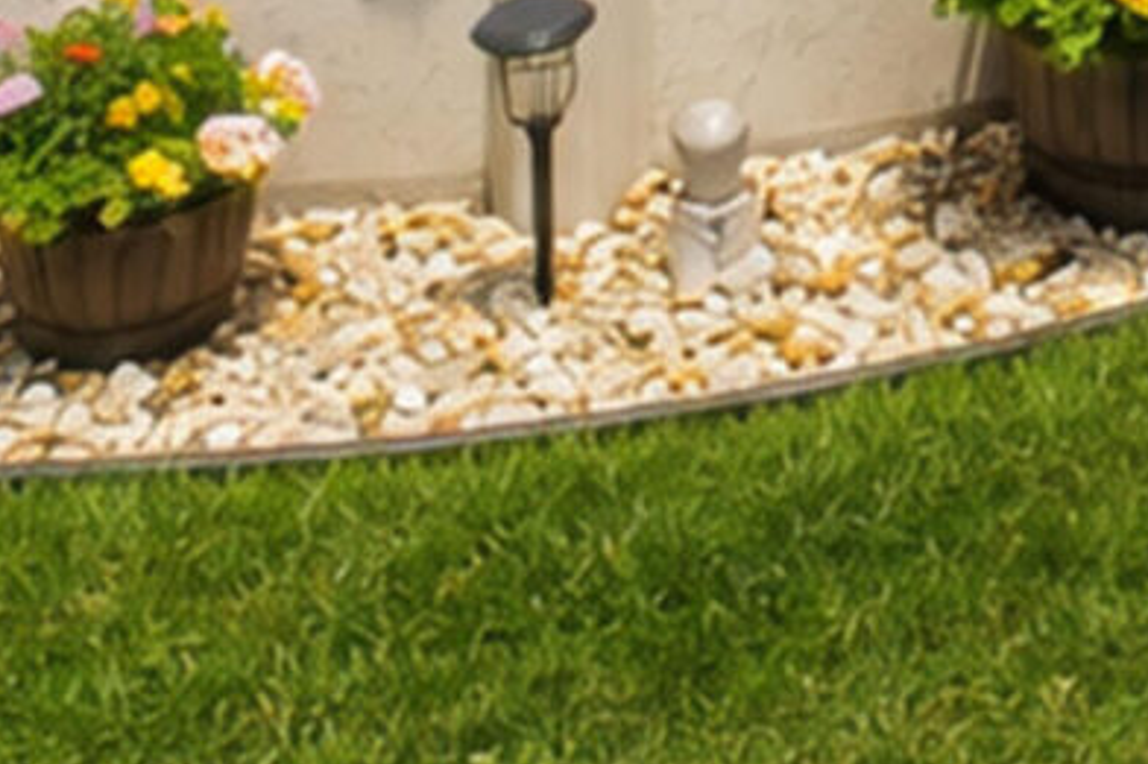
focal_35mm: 98
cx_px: 1722
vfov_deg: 11.5
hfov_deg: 18.5
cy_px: -1070
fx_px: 3124
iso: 320
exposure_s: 1/100
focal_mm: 10
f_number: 9
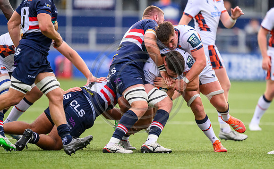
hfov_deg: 3.3
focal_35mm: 638
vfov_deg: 2.0
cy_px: 102
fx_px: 4746
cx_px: 153
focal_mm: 560
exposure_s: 1/3200
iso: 4000
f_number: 4
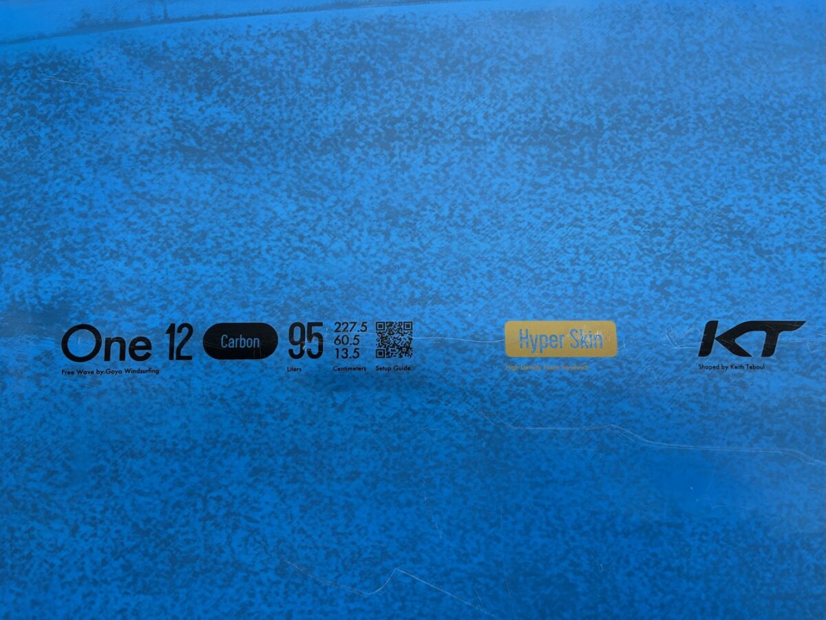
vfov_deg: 53.1
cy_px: 310
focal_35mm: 26
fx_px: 620
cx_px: 413
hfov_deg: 67.3
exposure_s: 1/60
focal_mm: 5.96
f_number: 1.6
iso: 125
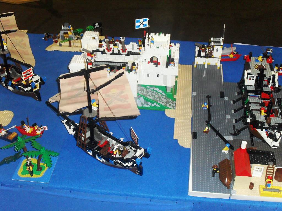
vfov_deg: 29.7
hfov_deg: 38.9
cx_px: 141
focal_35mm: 49
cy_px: 106
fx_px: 399
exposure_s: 1/45
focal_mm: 8.7
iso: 200
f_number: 3.9
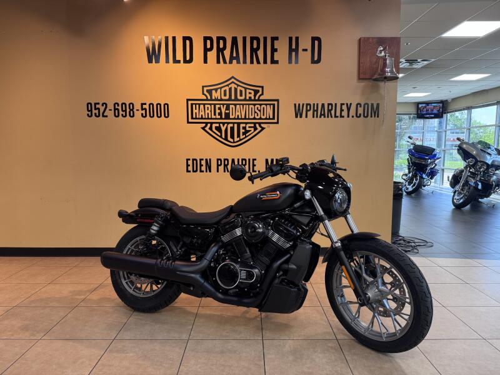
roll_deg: -0.2
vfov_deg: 56.8
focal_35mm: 24
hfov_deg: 71.6
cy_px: 188
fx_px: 347
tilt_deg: -6.5
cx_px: 250
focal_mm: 6.76
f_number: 1.78
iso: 160
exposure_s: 1/120
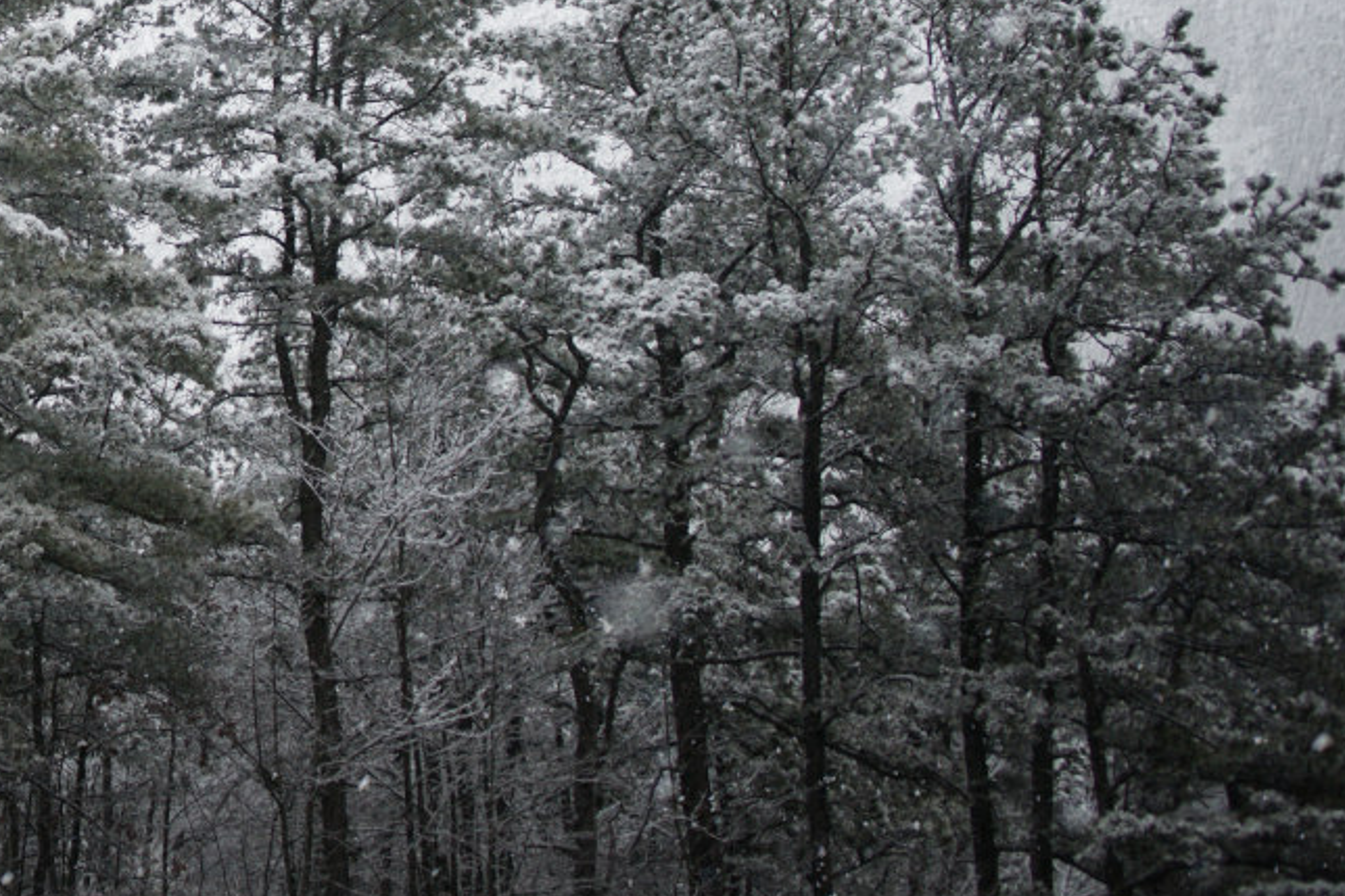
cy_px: 82
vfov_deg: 15.5
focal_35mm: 87
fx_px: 3249
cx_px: -263
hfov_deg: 21.7
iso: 320
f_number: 22
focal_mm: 35
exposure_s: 1/400
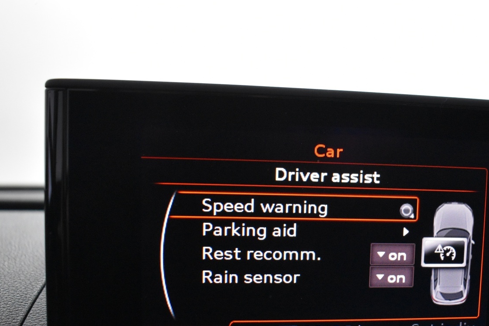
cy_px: 226
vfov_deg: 33.8
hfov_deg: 49.1
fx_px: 530
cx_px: 301
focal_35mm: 39
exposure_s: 1/60
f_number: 3.5
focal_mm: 18
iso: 3200
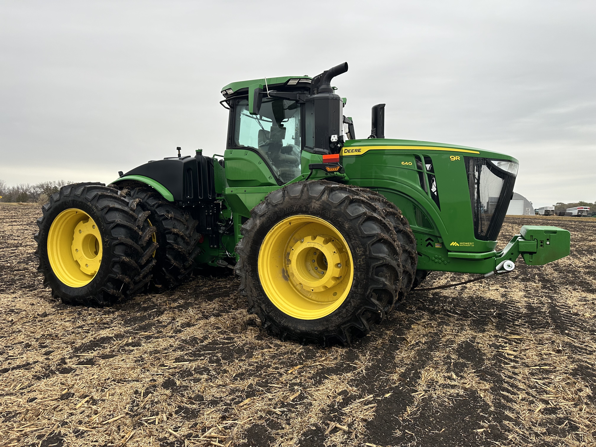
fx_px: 413
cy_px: 224
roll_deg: -1.5
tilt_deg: -1.3
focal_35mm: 24
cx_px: 298
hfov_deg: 71.6
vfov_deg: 56.8
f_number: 1.78
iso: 80
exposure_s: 1/275
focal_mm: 6.86
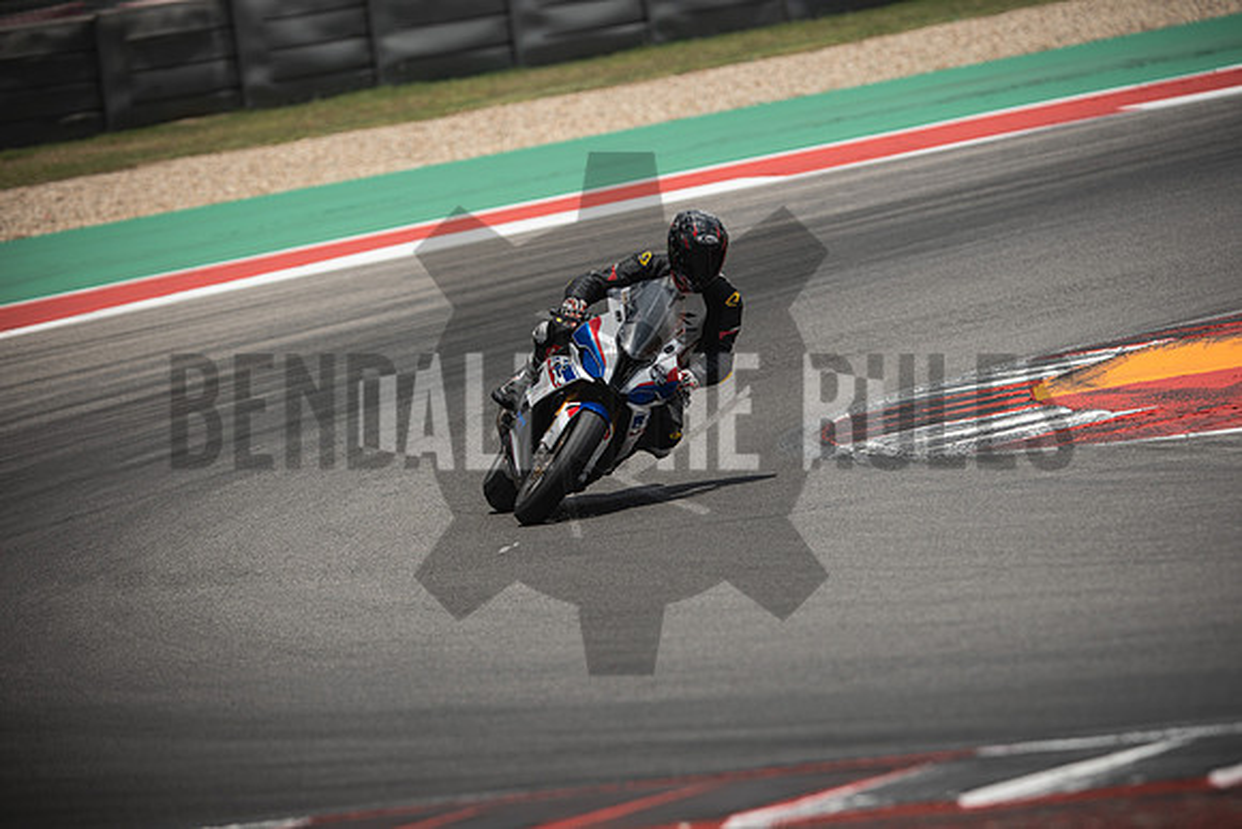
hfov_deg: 6.9
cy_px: 414
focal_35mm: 300
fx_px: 10352
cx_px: 621
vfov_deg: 4.6
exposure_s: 1/2000
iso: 125
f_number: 2.8
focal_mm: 200
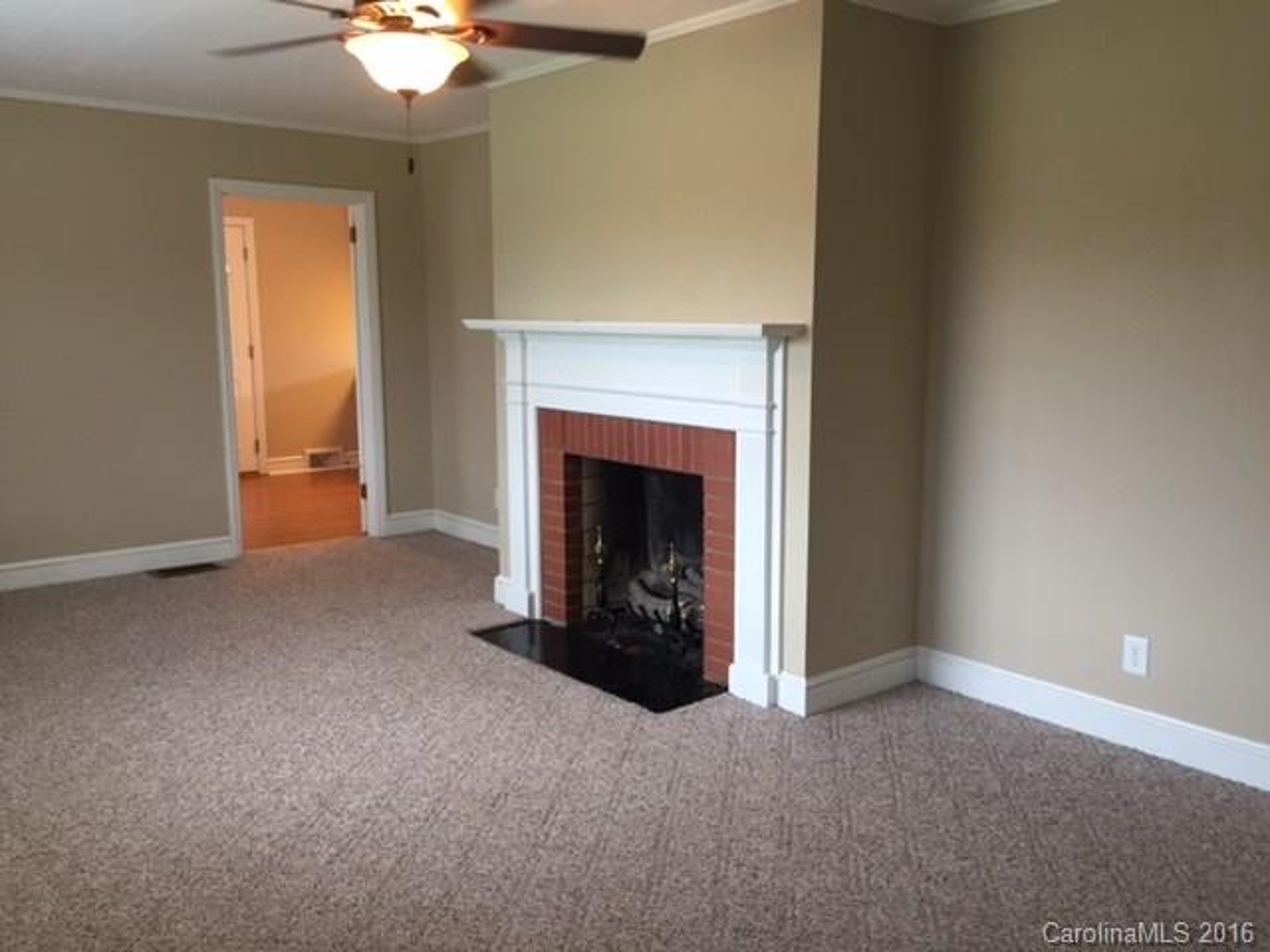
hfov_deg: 61.7
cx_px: 635
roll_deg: -0.1
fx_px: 1064
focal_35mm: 29
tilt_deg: -8.3
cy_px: 476
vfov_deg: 48.2
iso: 100
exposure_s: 1/30
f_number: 2.2
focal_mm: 4.15
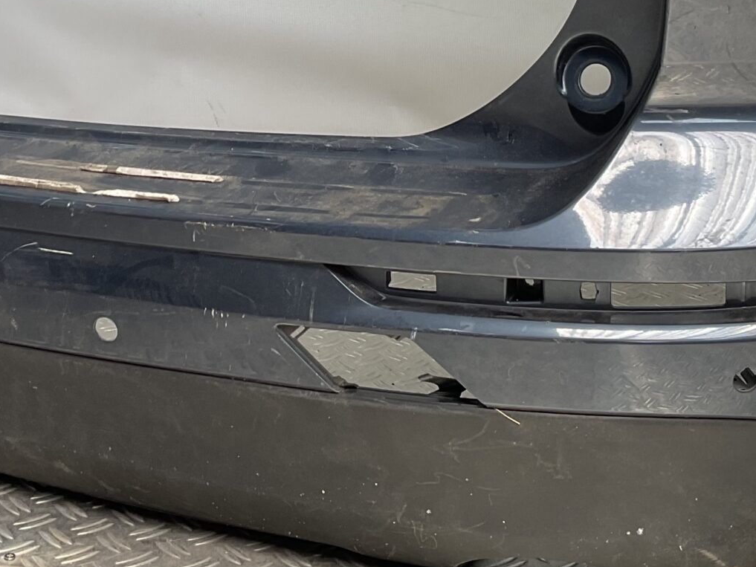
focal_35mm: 73
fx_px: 1594
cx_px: 318
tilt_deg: -7.6
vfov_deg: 19.7
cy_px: 19
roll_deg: -2.5
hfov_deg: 26.6
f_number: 1.8
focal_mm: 3
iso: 16
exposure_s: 1/210
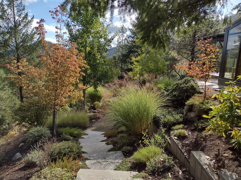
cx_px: 120
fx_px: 188
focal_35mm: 27
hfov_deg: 65.3
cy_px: 90
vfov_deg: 51.4
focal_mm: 4.71
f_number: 1.7
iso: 100
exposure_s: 1/1320
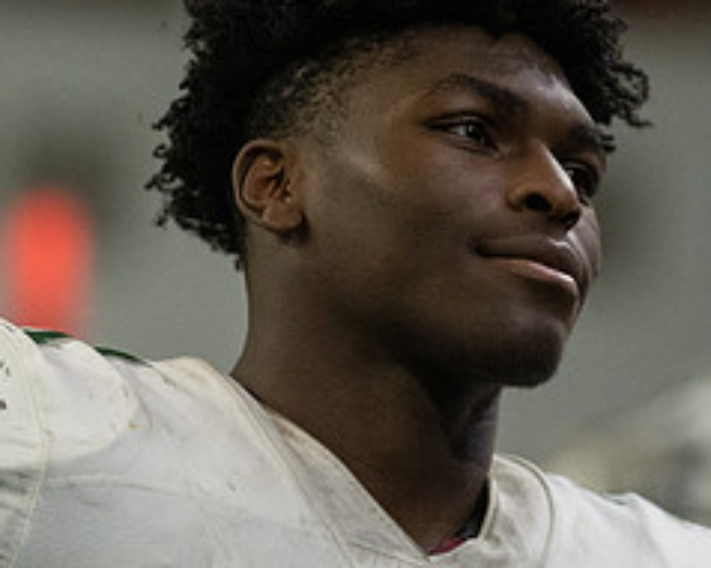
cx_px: 321
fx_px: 8978
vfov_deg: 3.6
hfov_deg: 4.5
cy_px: 201
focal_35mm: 427
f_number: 2.8
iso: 4000
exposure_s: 1/1250
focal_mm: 159
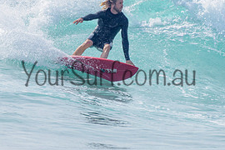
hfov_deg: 1.6
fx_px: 8237
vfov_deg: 1.0
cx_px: 53
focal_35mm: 1318
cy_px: 30
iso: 140
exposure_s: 1/2000
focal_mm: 500
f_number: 5.6
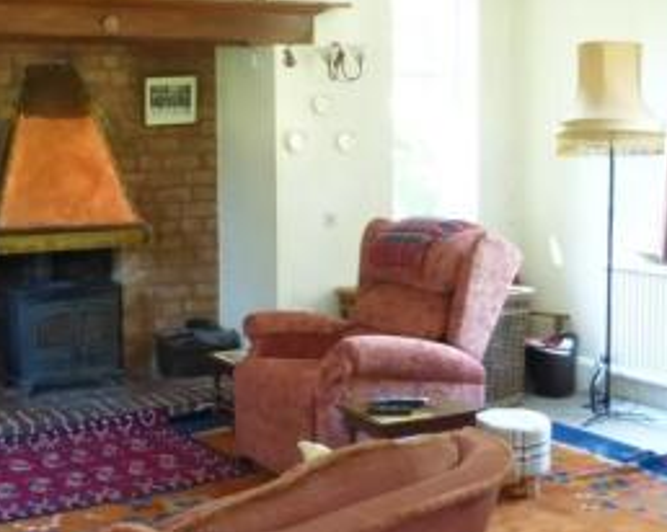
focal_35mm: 53
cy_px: 187
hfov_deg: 34.9
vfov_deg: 28.4
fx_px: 1045
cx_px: 203
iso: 400
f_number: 3.3
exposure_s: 1/8
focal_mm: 4.3
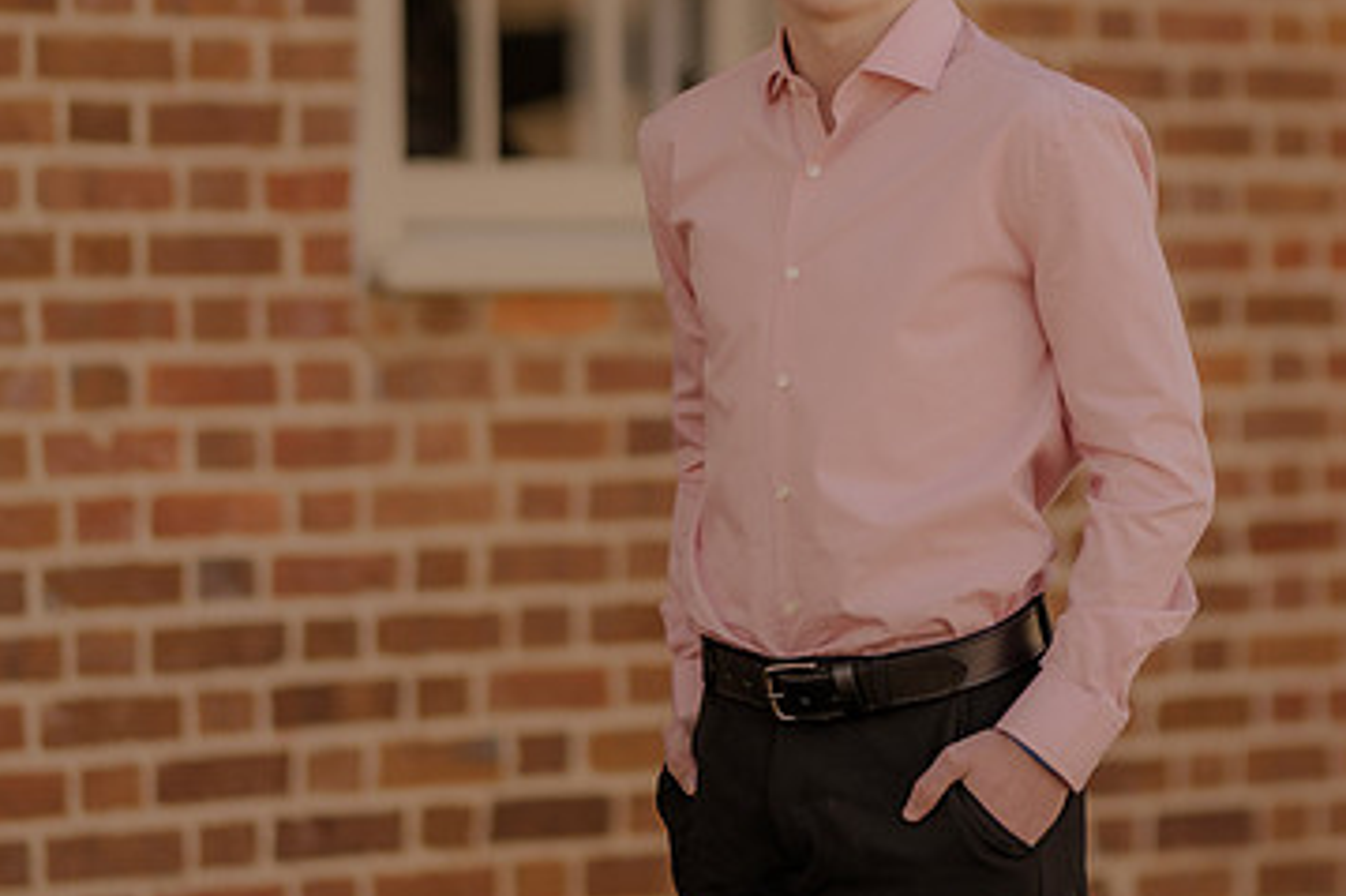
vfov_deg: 6.7
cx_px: 896
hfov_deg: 10.0
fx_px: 7661
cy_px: 206
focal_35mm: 205
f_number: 1.4
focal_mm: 85
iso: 200
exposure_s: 1/1250
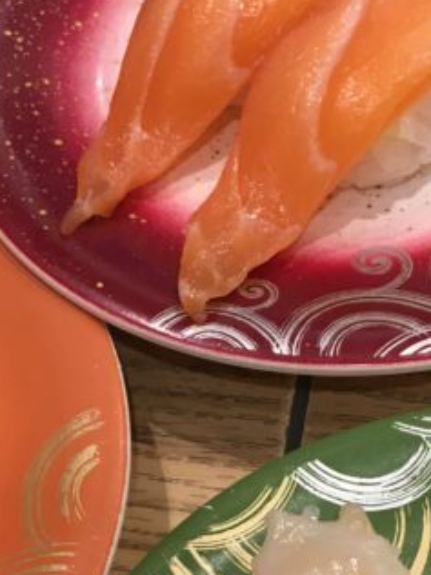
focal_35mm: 94
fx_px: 1561
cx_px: 133
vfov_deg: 20.6
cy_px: 455
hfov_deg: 15.7
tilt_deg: -54.7
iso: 32
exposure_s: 1/30
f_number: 2.2
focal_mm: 4.15
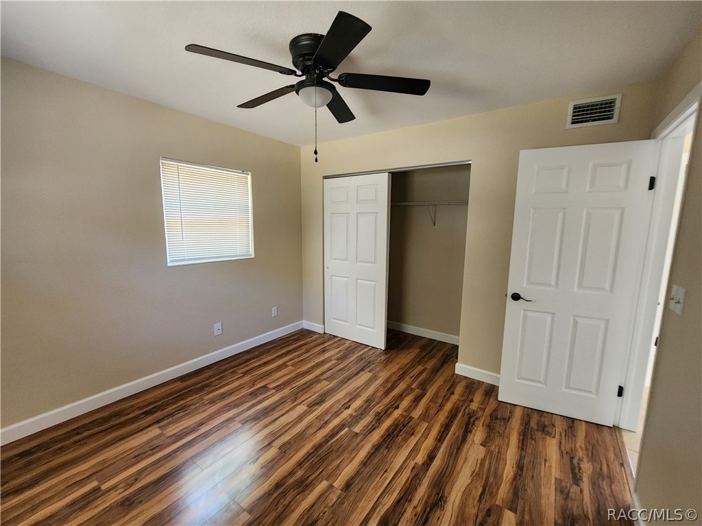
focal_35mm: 13
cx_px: 351
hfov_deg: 106.2
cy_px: 263
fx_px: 264
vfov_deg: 89.9
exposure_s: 1/40
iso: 320
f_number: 2.2
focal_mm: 2.2
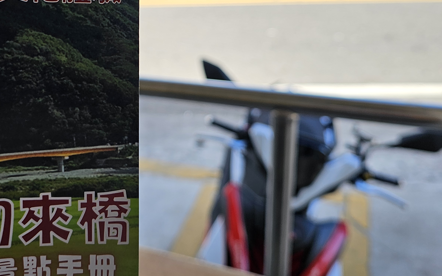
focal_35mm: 41
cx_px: 171
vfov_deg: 30.4
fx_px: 494
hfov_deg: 47.8
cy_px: 52
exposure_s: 1/472
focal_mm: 6.3
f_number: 1.7
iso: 16
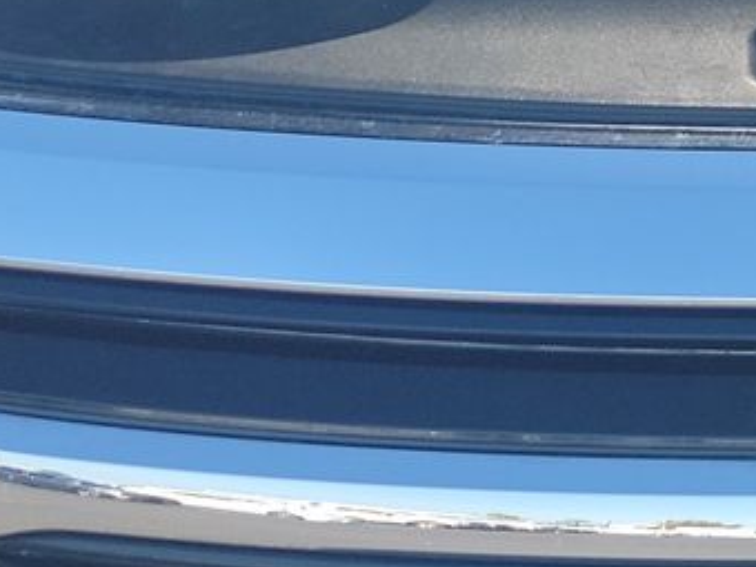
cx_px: 1021
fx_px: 2468
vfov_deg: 11.9
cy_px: -511
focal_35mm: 113
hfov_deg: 16.3
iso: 50
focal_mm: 6.7
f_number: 1.8
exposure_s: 1/301
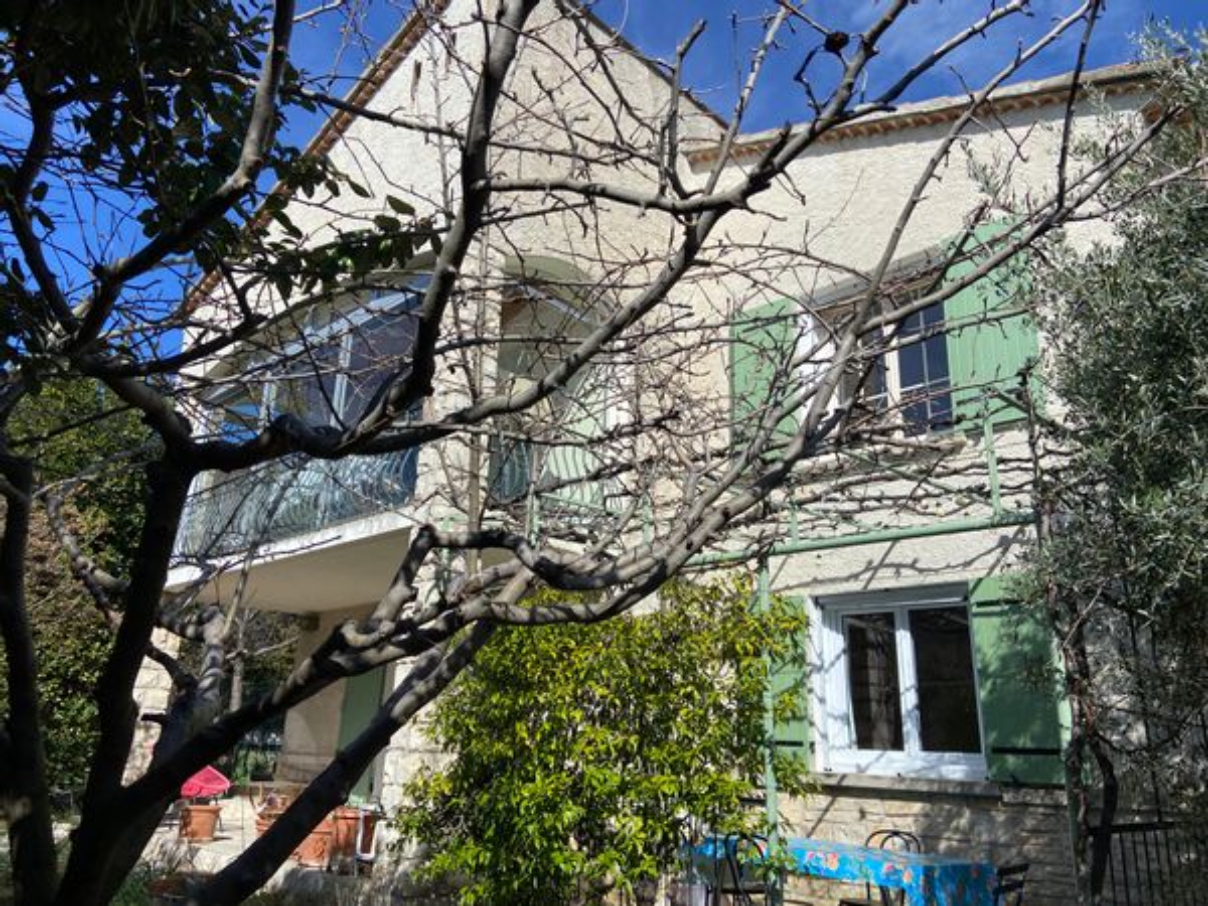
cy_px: 453
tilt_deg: +18.2
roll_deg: -3.2
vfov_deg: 53.1
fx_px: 907
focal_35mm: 26
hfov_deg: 67.3
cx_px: 604
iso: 32
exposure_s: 1/3300
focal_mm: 4.25
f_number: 1.8
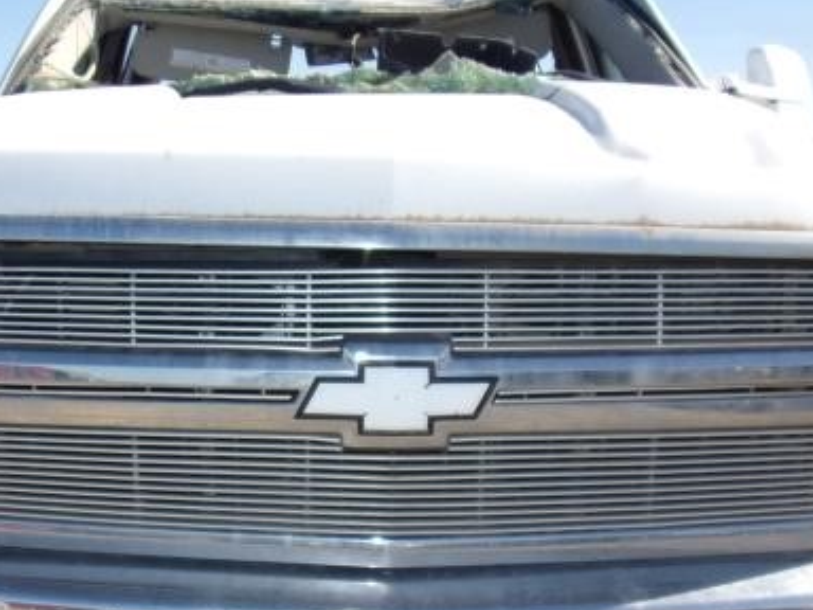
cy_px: 392
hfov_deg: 38.0
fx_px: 1174
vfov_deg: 29.0
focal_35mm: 50
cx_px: 326
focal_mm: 4.3
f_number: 3.3
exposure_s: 1/900
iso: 80
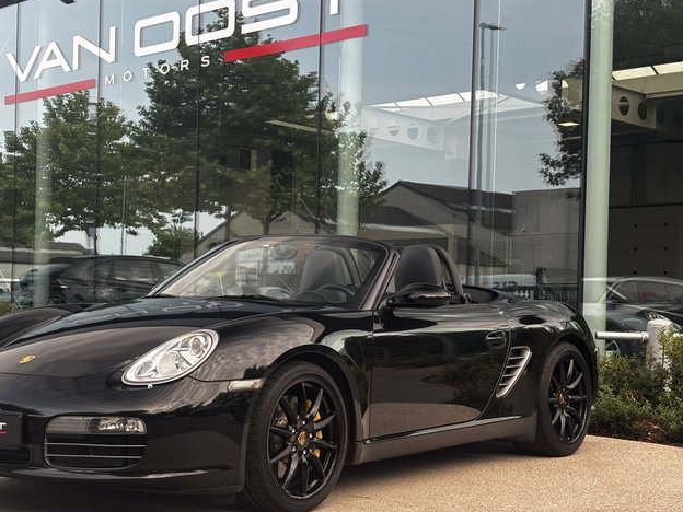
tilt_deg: +0.9
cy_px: 293
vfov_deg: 22.9
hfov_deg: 30.2
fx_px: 1263
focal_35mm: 64
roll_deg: -1.5
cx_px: 305
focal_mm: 5.96
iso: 32
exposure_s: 1/258
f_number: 1.6
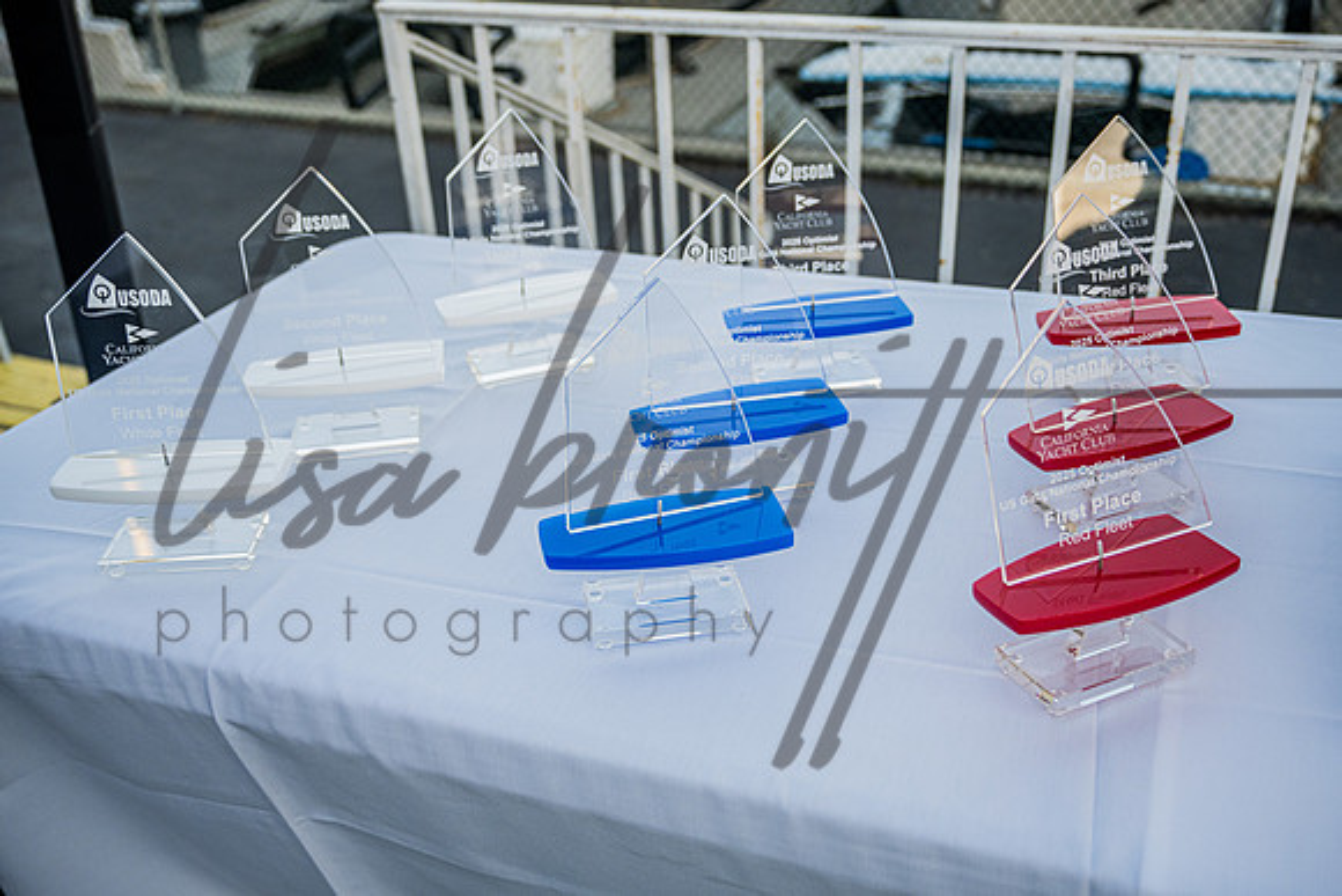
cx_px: 691
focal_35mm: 36
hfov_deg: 53.1
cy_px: 447
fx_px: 1342
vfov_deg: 36.9
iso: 800
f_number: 4.5
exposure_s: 1/1000
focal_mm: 33.5
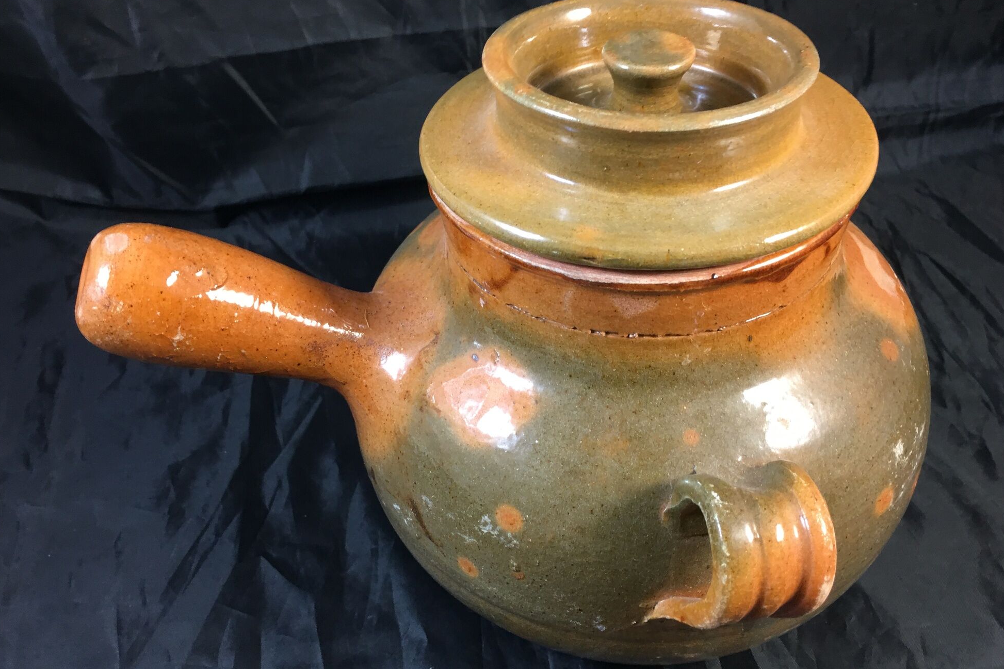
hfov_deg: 60.3
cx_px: 511
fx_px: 864
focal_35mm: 31
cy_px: 355
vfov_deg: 42.3
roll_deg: +4.9
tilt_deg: -41.6
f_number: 2.2
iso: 50
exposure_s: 1/17
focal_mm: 4.15
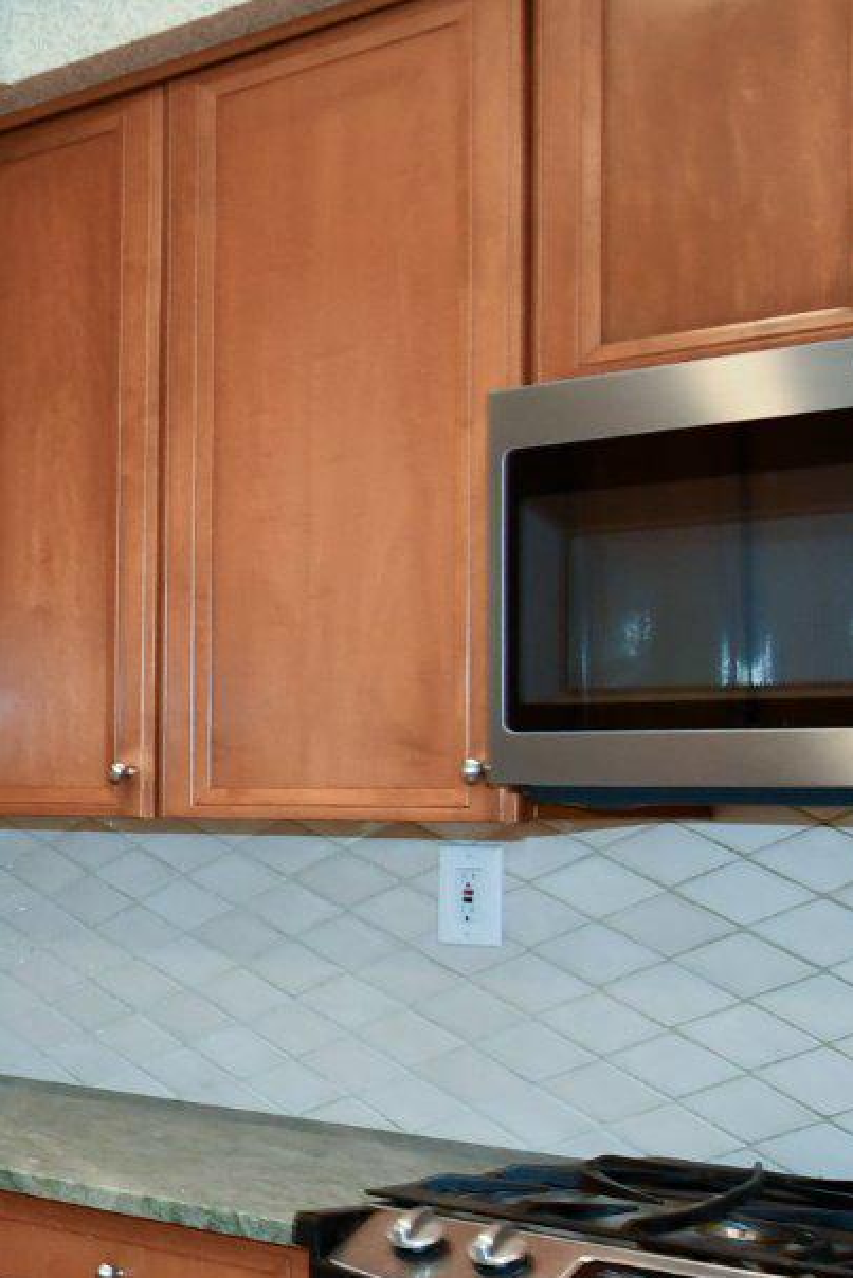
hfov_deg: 16.5
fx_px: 2167
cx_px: -883
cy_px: 934
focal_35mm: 61
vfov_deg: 32.4
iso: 500
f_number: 4
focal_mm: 12
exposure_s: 1/60
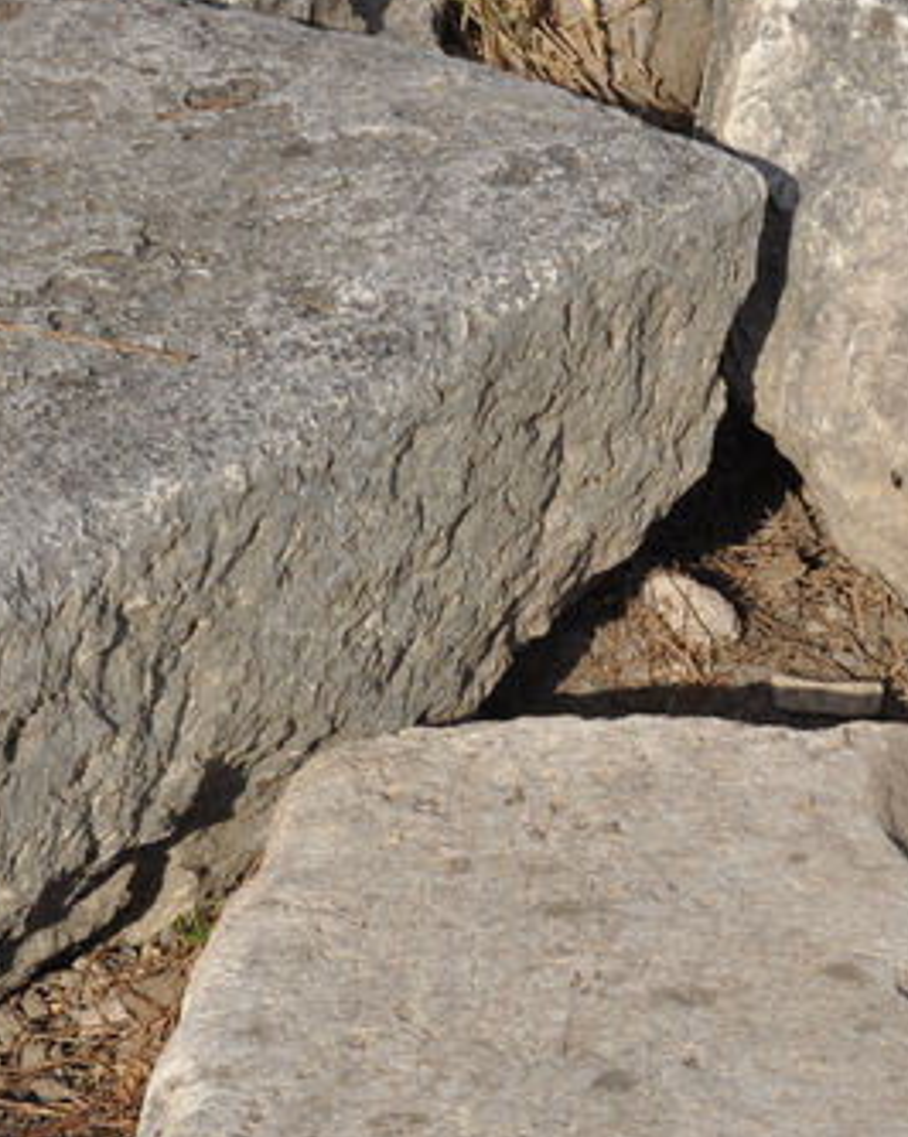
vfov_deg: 11.4
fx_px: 5682
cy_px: 773
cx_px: 990
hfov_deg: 9.1
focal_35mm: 169
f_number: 14
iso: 400
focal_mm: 50
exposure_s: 1/200
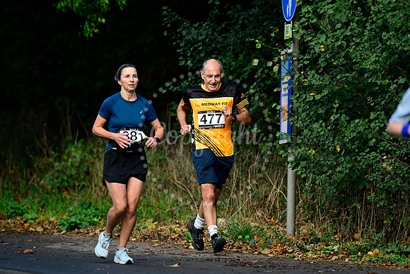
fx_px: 6379
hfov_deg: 3.7
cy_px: 137
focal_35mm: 560
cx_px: 205
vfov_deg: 2.5
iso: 1600
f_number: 4
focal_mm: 560
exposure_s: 1/1000
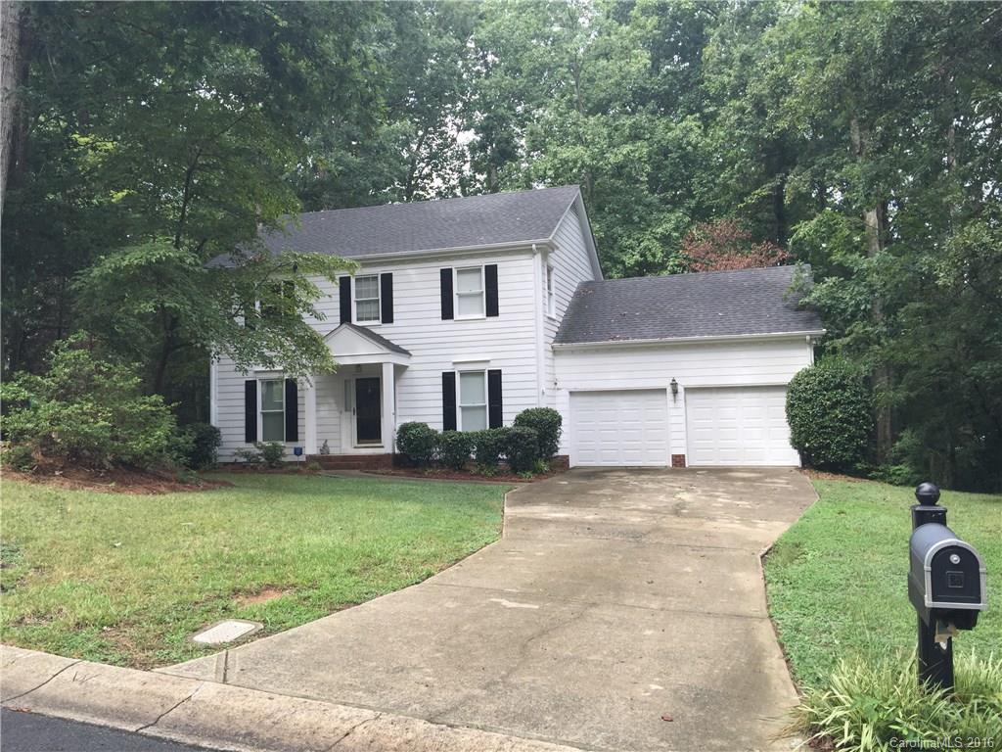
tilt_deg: +3.8
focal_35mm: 29
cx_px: 501
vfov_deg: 48.2
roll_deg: +0.7
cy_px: 376
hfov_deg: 61.7
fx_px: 839
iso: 32
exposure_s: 1/267
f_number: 2.2
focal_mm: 4.15
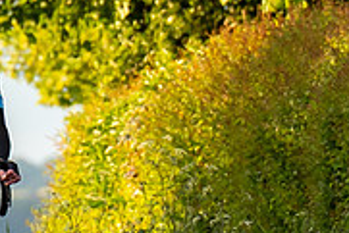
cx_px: -22
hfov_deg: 1.2
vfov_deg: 0.8
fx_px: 16823
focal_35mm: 1734
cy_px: 241
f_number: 4
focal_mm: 200
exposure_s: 1/1000
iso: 640
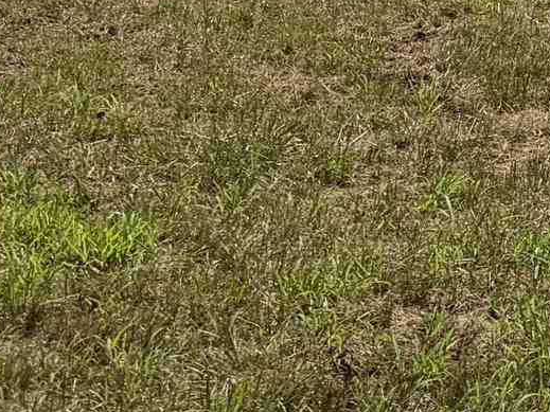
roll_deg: +0.6
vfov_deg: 8.8
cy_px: -772
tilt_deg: +8.1
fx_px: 2256
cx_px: 1023
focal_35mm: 142
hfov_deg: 12.6
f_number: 1.78
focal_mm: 6.76
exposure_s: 1/10309
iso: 80
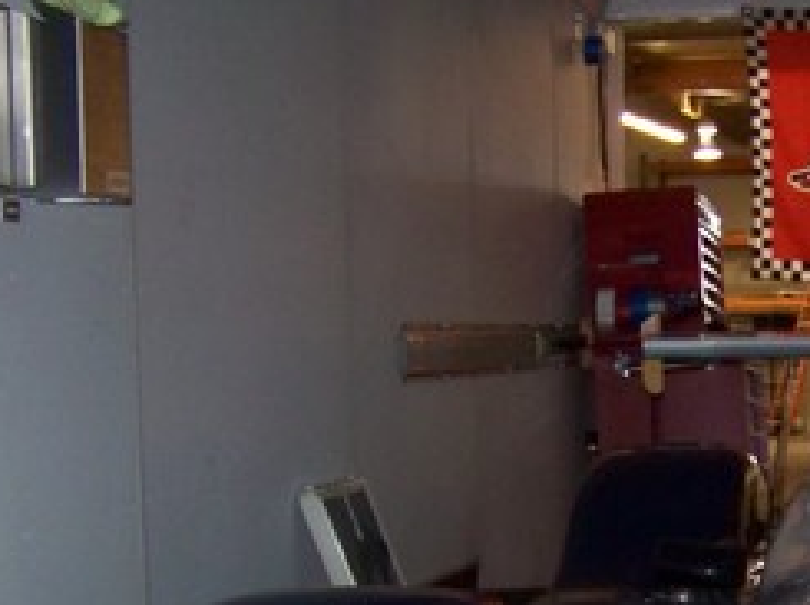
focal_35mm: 103
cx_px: 982
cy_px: 762
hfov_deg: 18.1
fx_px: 2407
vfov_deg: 13.8
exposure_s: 1/30
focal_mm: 5.85
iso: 200
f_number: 2.8
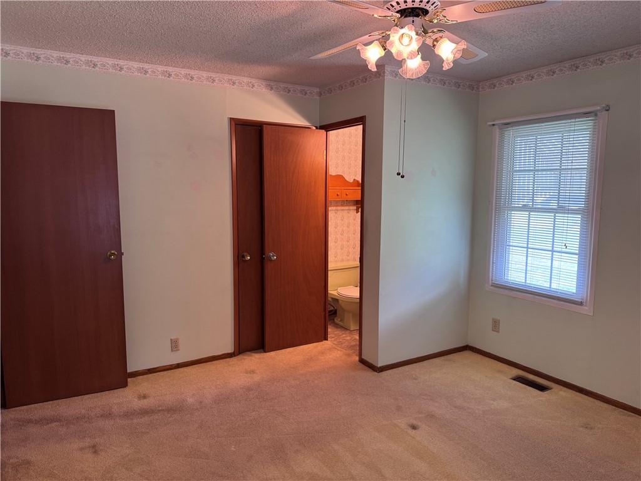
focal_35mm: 24
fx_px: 444
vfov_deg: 56.8
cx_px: 320
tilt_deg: -6.9
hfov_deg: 71.6
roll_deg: -1.0
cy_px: 240
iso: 125
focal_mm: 6.76
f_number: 1.78
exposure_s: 1/60
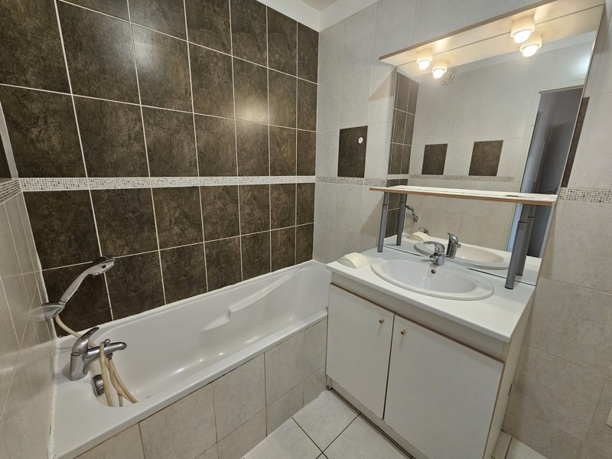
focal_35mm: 13
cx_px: 306
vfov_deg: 89.9
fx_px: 230
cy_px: 230
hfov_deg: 106.2
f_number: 2.2
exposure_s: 1/70.8
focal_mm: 2.2
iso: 250
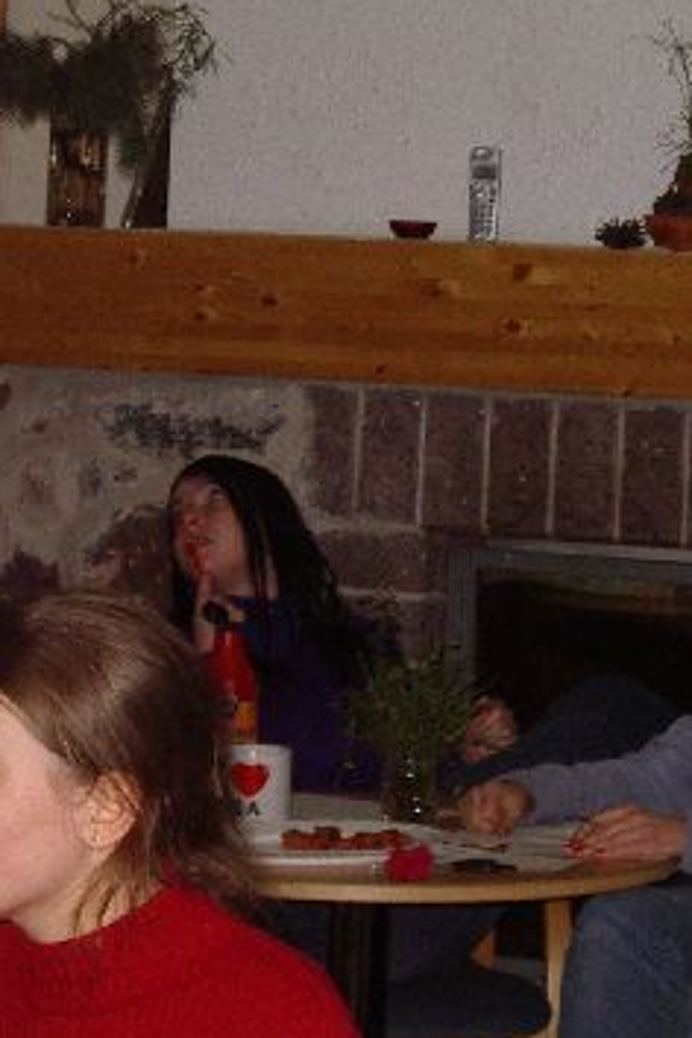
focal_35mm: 155
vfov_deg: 13.2
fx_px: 4469
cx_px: 595
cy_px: 413
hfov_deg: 8.8
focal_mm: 13.3
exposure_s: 1/80
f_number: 4.2
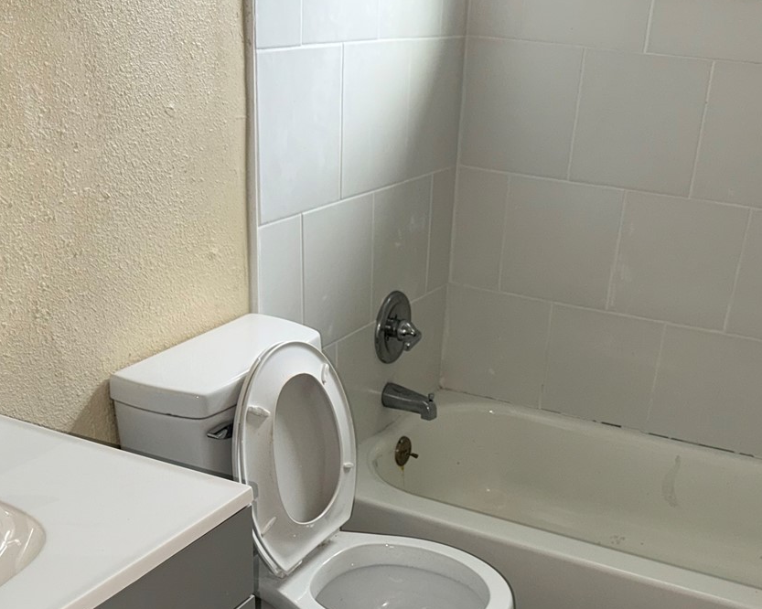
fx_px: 1015
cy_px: 525
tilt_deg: -28.7
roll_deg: -4.3
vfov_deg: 32.1
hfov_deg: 41.1
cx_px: 434
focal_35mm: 45
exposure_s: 1/37
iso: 100
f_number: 1.78
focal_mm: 6.76
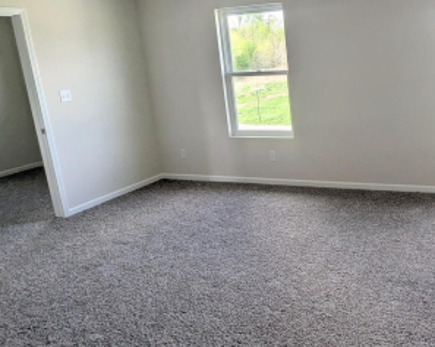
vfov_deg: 42.1
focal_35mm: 35
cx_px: 360
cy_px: 154
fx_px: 450
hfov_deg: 48.1
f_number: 2.2
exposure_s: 1/147
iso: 49
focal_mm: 2.35
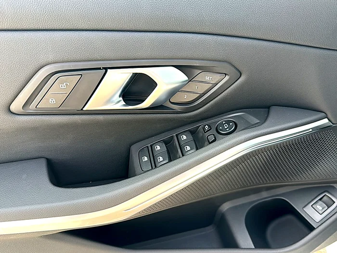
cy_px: 126
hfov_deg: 69.4
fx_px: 243
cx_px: 168
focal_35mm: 25
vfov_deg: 54.9
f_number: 1.78
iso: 100
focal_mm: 6.86
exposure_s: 1/280
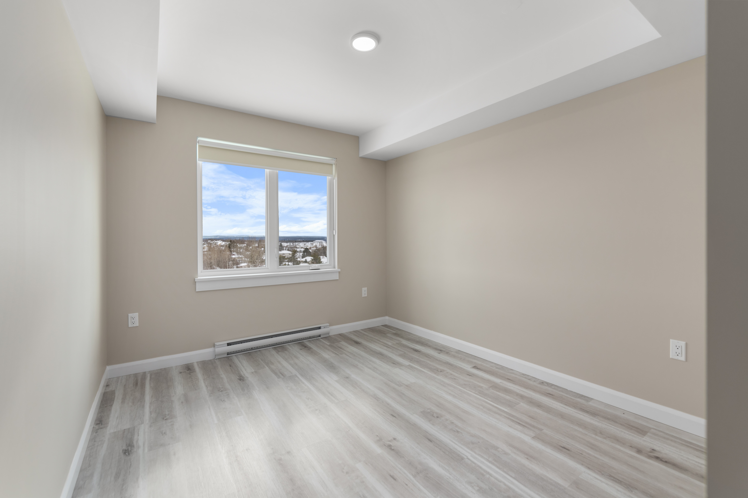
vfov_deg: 77.3
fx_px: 312
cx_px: 374
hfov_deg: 100.4
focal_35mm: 15
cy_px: 249
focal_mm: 15
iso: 320
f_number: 5.6
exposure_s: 1/50
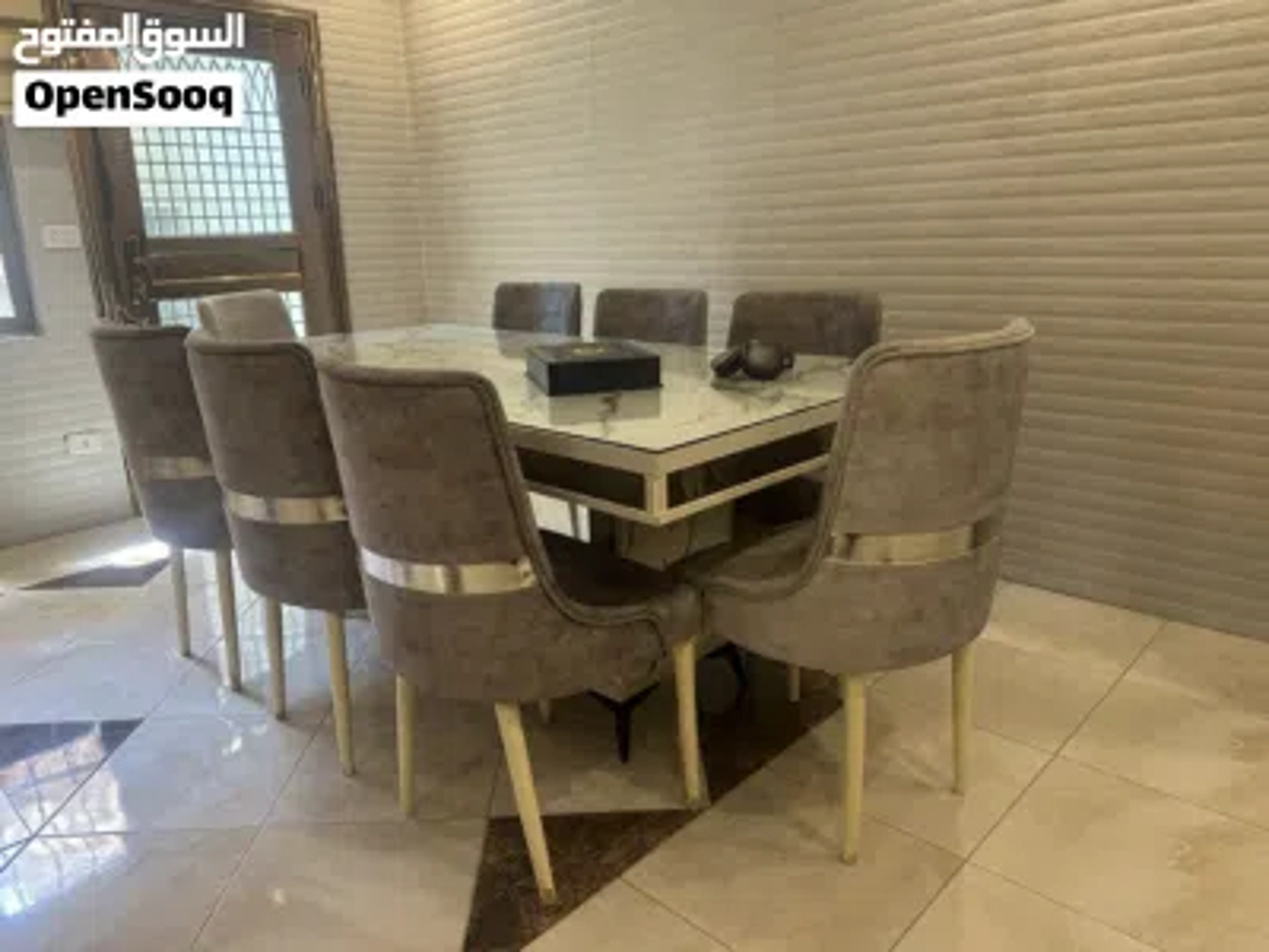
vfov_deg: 56.8
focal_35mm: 24
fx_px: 880
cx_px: 634
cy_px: 476
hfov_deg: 71.6
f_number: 1.78
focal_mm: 6.86
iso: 640
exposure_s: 1/60
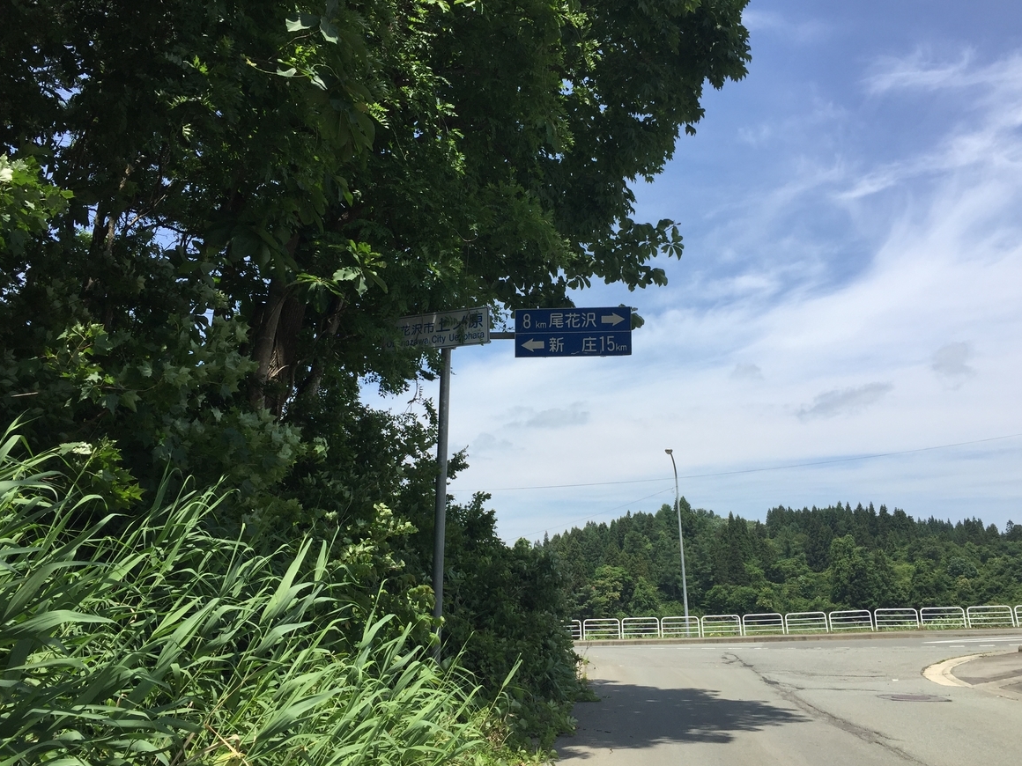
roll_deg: +0.5
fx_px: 886
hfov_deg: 60.0
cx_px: 522
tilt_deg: +15.2
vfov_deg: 46.8
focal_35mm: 30
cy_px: 380
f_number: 2.2
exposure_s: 1/1980
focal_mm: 4.15
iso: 32
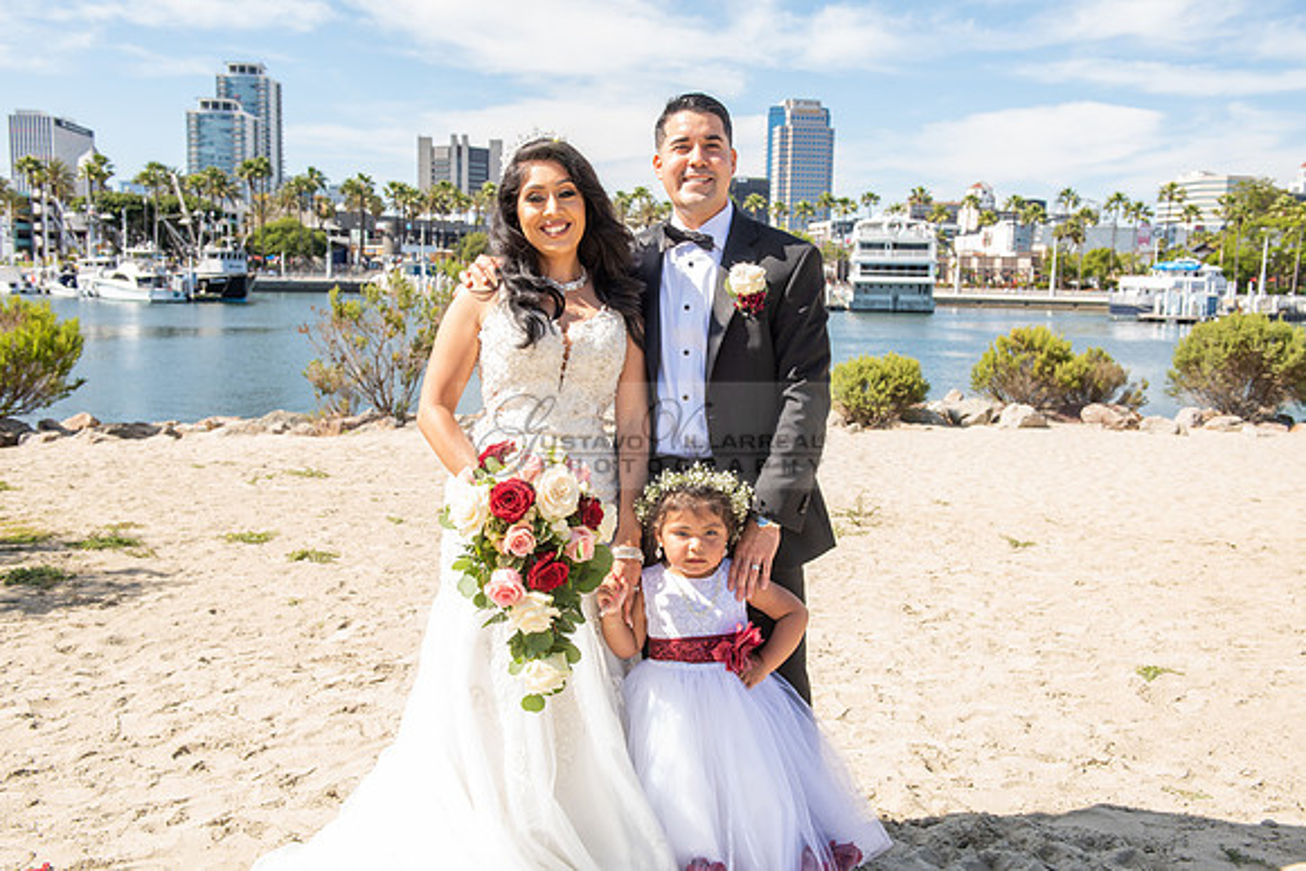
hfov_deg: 58.7
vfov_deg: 41.1
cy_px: 436
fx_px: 1161
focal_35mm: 32
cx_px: 653
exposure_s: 1/320
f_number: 7.1
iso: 200
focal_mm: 32
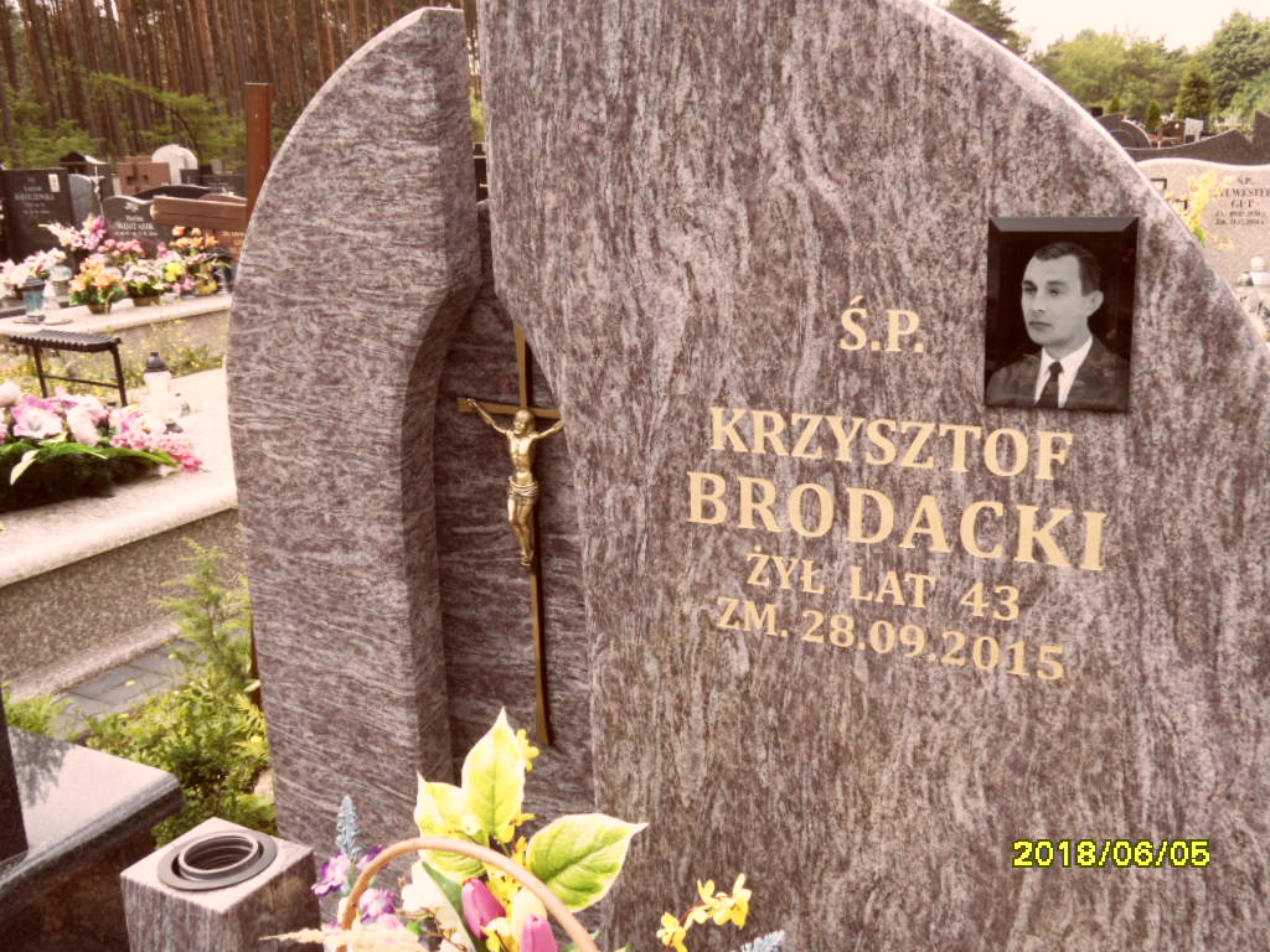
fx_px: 1174
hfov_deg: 56.8
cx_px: 635
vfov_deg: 44.2
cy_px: 476
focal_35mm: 32
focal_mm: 5.3
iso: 80
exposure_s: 1/250
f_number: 3.4
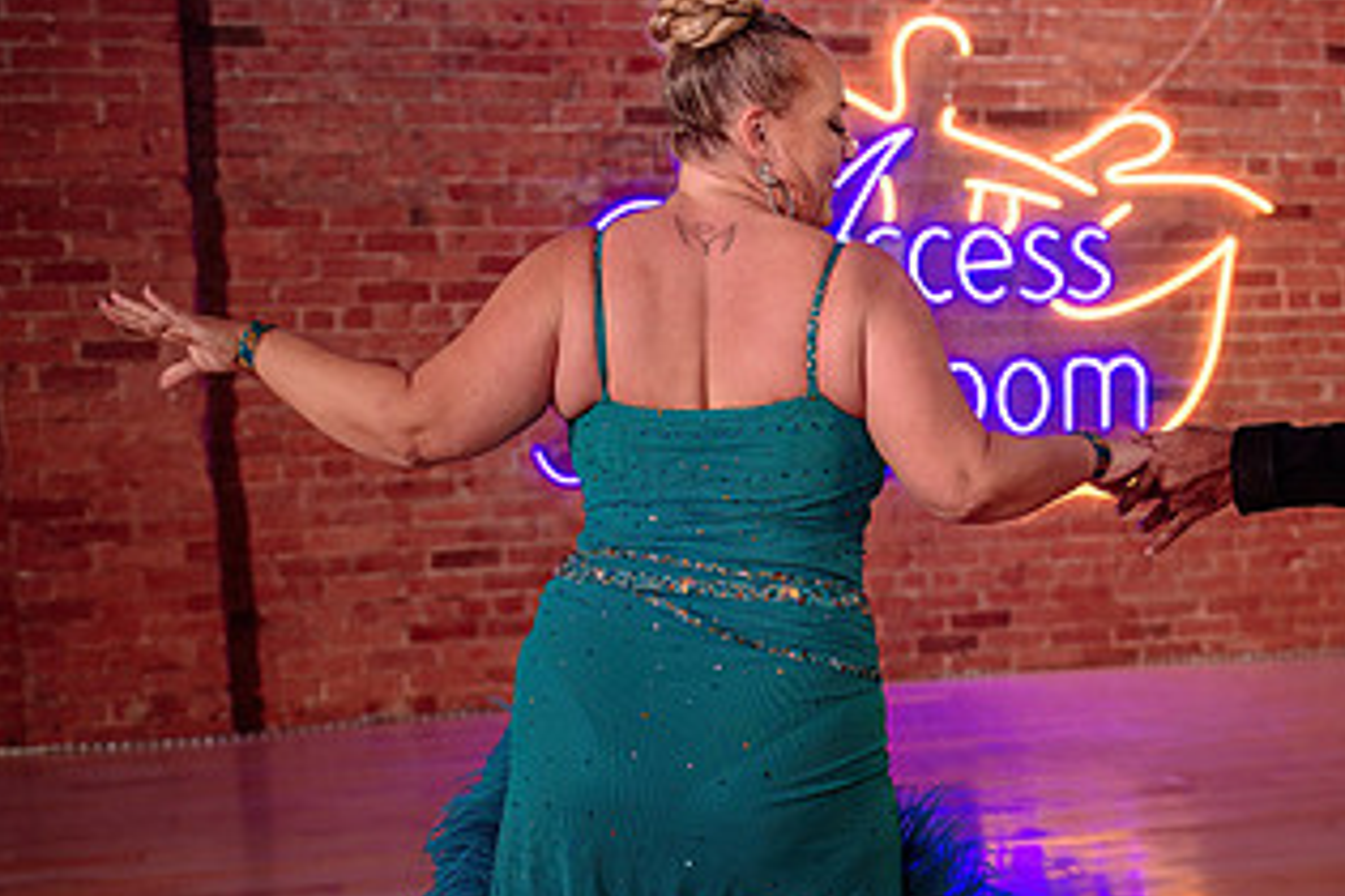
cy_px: 654
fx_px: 2055
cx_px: 1073
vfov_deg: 24.4
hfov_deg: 35.1
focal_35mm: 55
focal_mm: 28
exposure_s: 1/400
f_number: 2
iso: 800
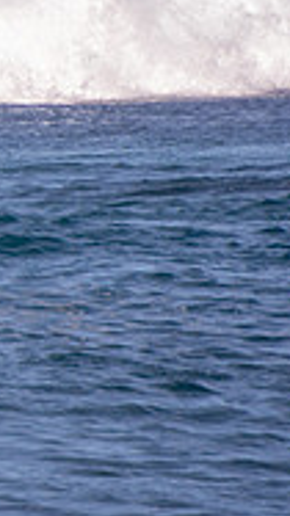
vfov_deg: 1.0
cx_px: -348
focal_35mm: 2069
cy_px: 62
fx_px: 28323
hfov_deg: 0.6
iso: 250
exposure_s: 1/1250
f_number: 5.6
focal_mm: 400
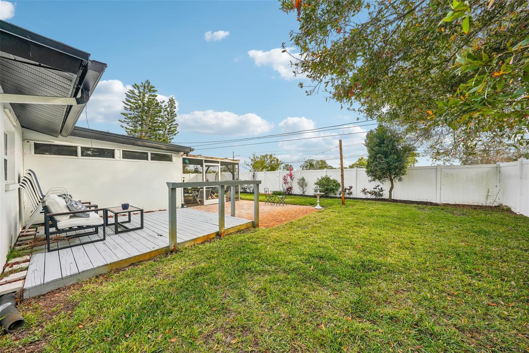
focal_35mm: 12
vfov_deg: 90.0
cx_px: 264
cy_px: 176
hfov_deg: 112.6
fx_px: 176
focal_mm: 12
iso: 640
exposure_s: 1/800
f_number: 8
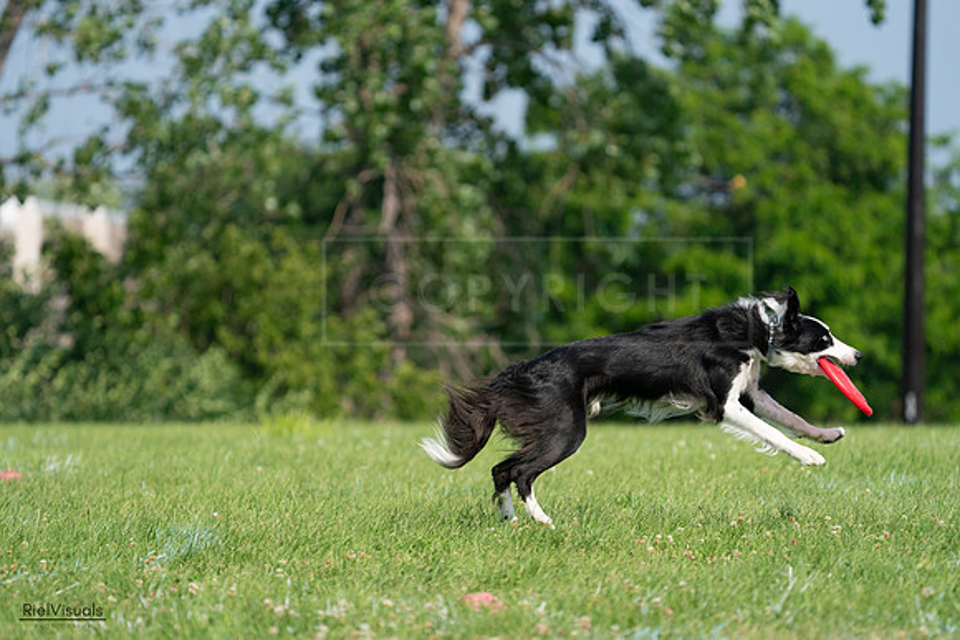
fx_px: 7575
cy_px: 320
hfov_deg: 7.3
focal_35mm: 284
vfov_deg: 4.8
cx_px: 480
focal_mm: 284
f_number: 5.6
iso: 1000
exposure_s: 1/4000
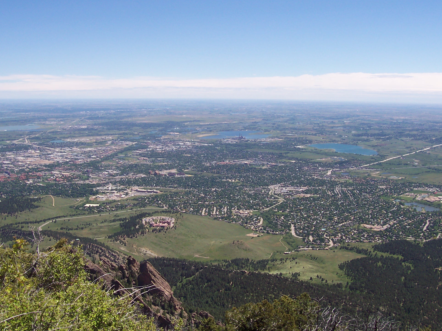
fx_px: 498
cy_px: 157
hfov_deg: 47.9
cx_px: 222
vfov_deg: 36.8
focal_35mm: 39
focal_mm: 5.6
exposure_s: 1/500
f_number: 5.6
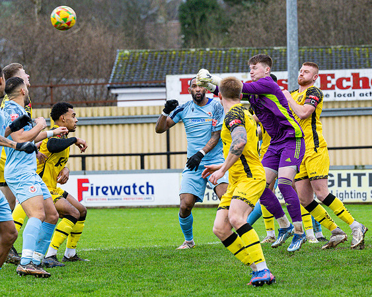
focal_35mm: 231
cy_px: 145
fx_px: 2543
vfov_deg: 6.7
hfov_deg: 8.4
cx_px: 221
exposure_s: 1/1250
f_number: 4
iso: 2000
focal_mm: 125
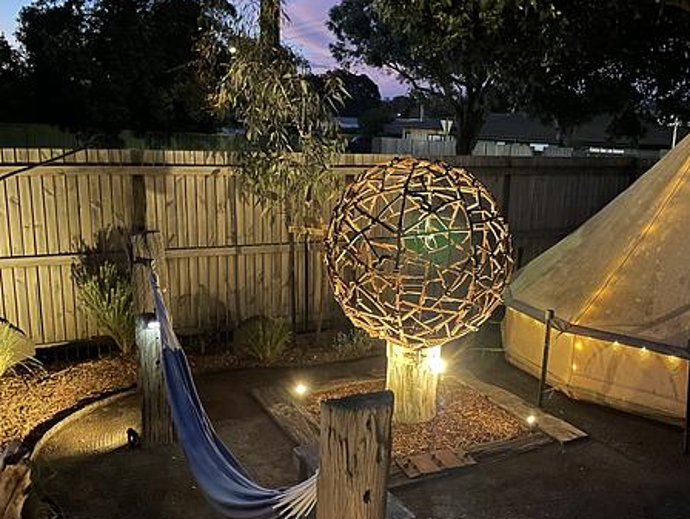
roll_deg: -2.7
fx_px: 718
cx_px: 428
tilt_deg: -13.8
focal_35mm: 36
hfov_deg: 50.8
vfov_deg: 39.6
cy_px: 296
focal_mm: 4.2
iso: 800
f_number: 1.6
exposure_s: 1/8
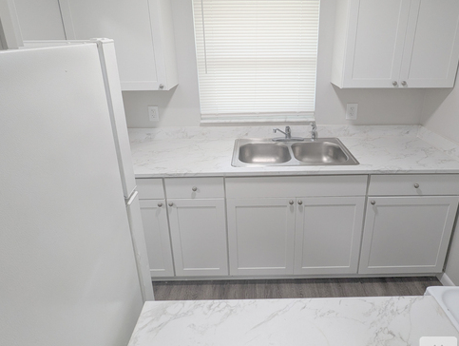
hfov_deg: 76.0
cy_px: 137
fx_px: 292
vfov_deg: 60.7
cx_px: 258
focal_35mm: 22
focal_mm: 2.35
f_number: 2.2
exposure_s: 1/25.5
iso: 75
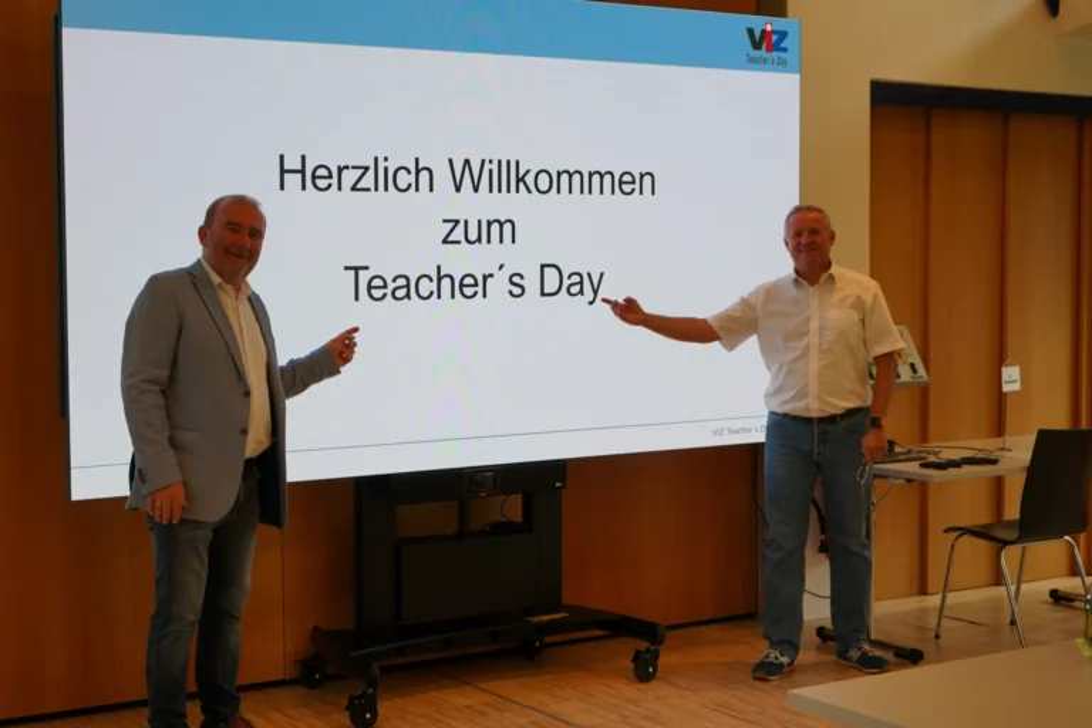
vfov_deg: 24.6
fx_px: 1668
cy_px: 364
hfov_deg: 36.2
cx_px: 546
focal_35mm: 55
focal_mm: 55
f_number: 5
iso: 125
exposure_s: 1/60
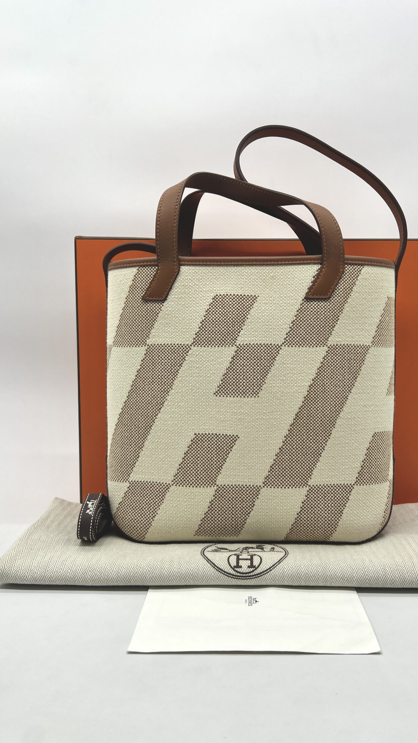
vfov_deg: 66.1
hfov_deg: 40.0
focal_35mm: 29
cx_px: 247
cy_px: 363
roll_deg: -0.5
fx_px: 571
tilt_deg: -3.7
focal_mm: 5.7
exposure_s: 1/329
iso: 50
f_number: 1.5
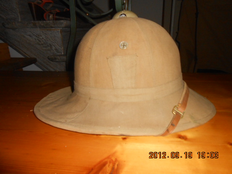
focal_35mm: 26
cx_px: 116
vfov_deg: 53.1
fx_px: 174
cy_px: 87
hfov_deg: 67.3
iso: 250
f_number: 3.5
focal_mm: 4.6
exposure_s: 1/25
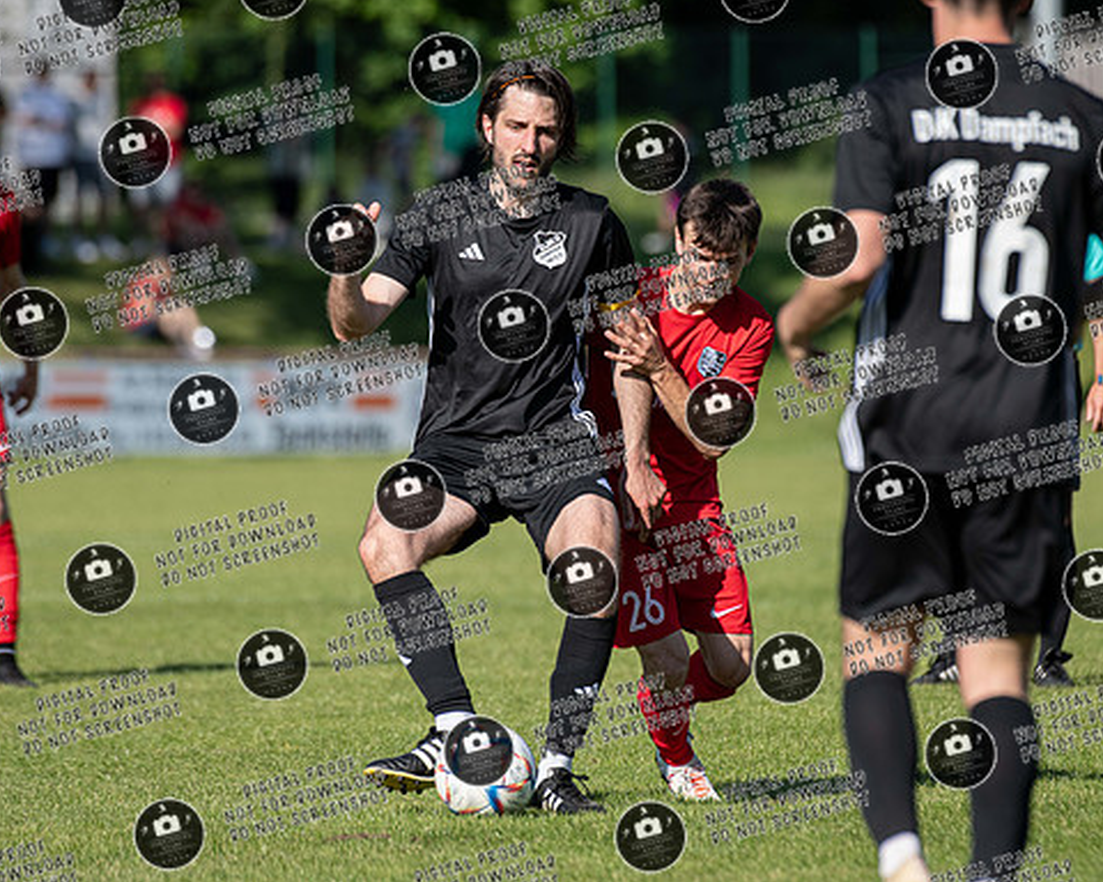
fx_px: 13319
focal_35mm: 408
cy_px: 440
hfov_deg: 4.7
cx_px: 561
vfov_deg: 3.8
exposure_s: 1/1600
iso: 500
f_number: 5.6
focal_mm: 360
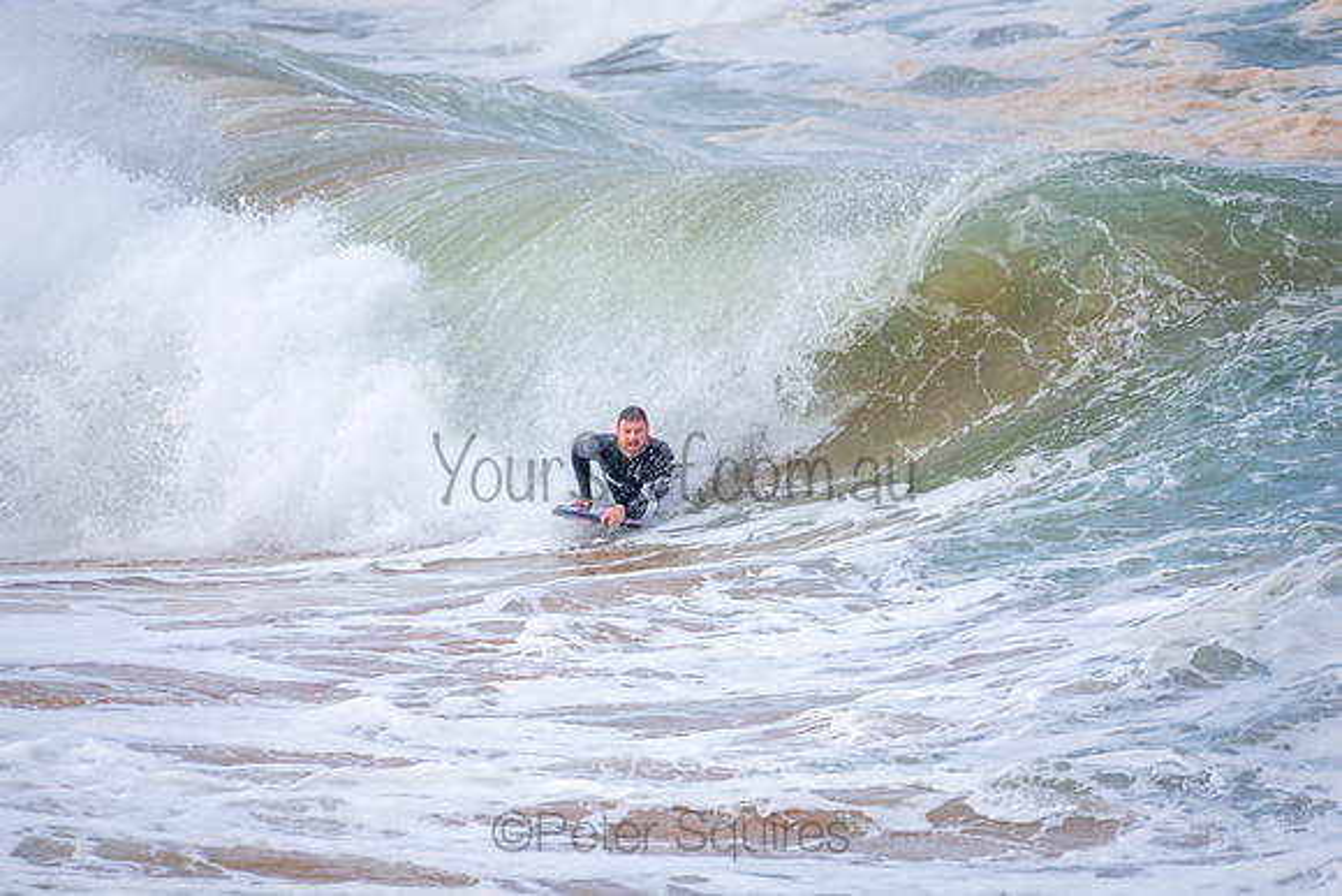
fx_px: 27964
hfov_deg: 2.7
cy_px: 448
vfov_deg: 1.8
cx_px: 671
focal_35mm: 750
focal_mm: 500
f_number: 5.6
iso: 250
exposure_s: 1/1250
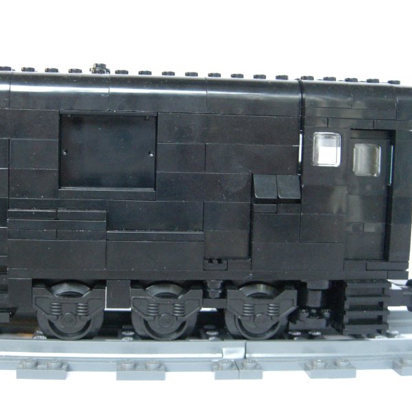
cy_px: 206
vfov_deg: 37.6
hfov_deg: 37.5
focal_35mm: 45
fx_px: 606
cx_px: 176
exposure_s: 1/100
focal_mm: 7.9
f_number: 2.8
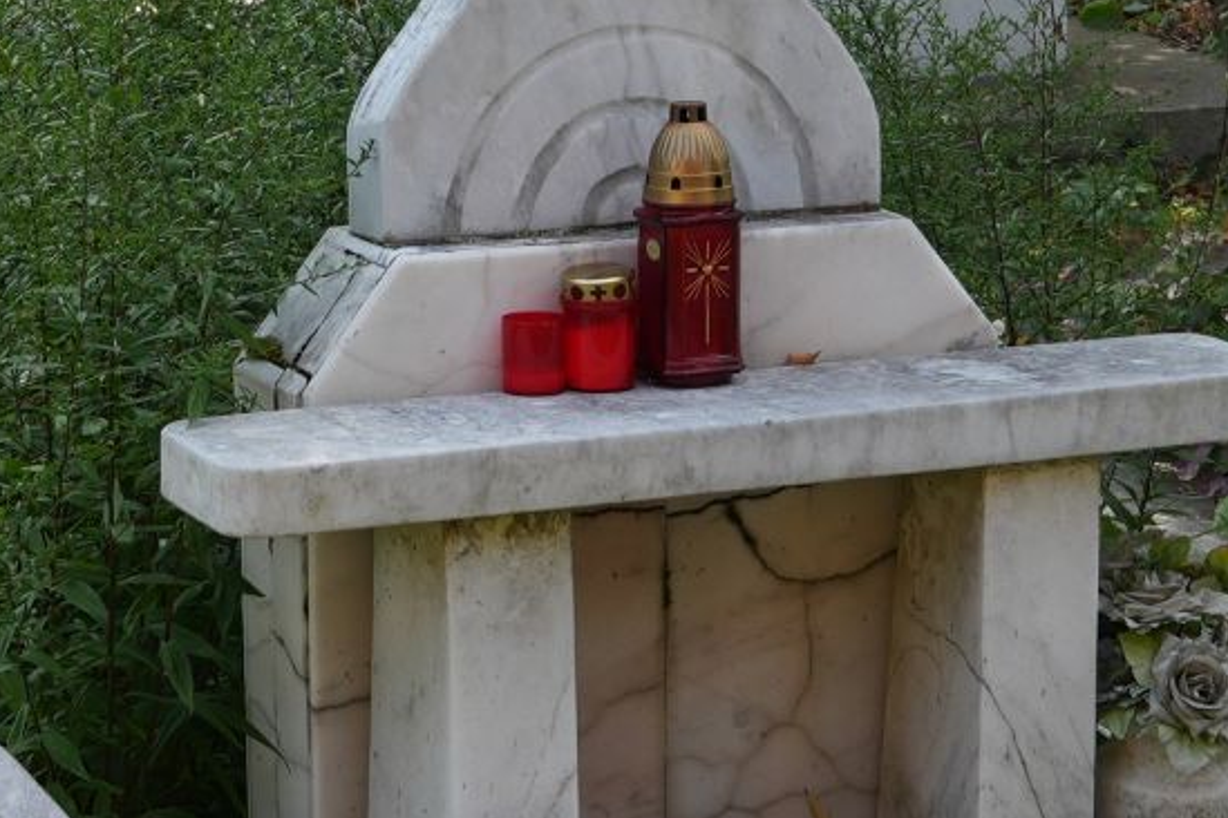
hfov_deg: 16.2
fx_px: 4298
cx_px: 409
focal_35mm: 126
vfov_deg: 10.7
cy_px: -99
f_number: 4.5
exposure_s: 1/320
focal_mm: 18
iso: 100
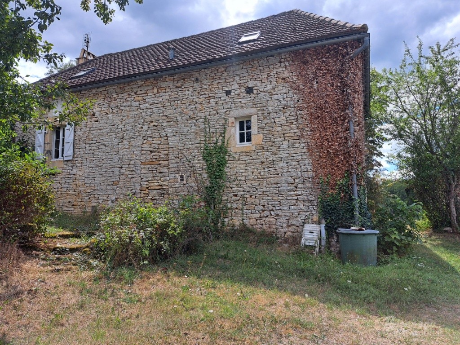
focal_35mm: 24
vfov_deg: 56.8
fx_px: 319
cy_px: 172
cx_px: 230
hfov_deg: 71.6
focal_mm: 5.23
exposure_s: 1/695
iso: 50
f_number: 1.8
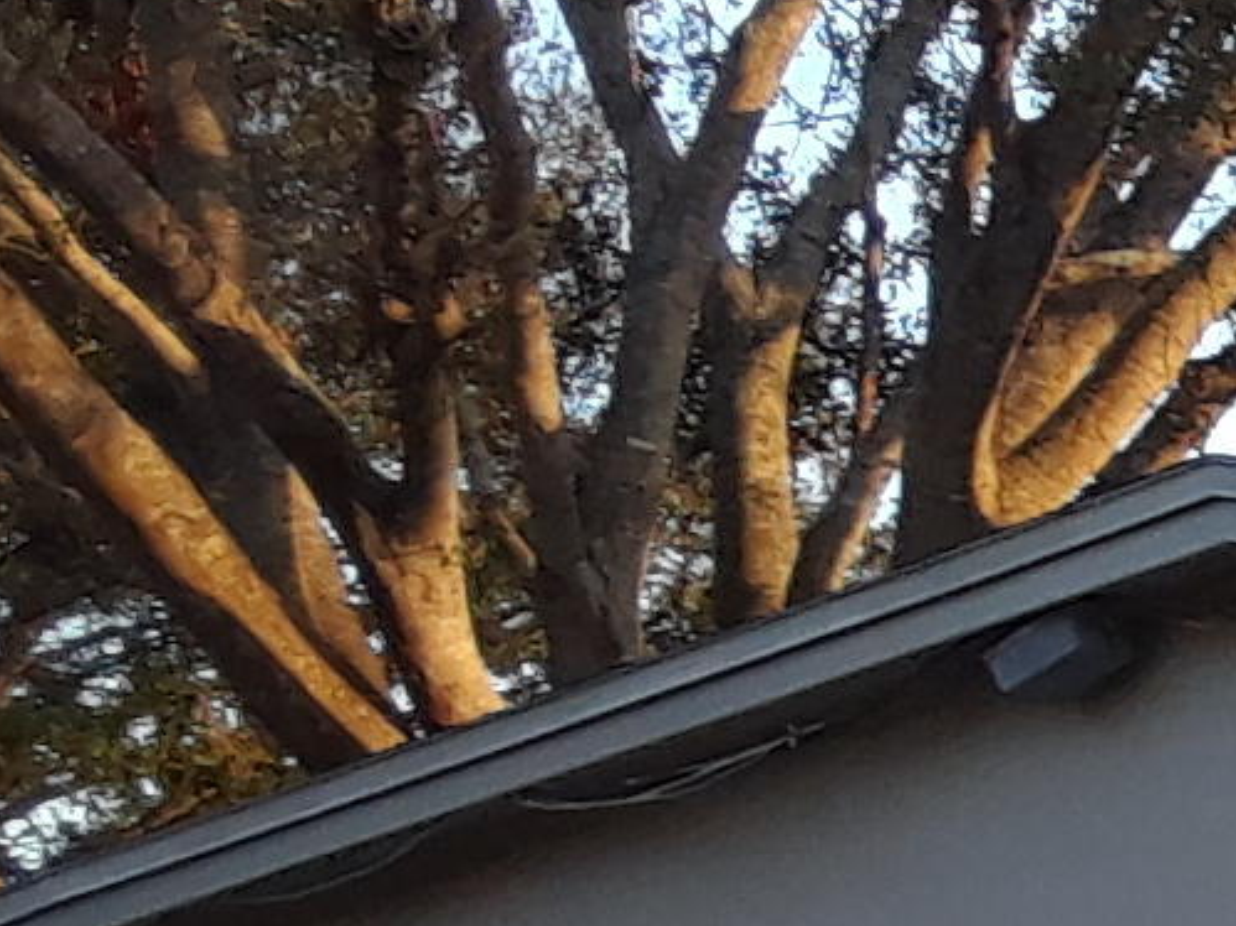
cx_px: 2806
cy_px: 1384
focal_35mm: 155
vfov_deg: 9.3
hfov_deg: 11.0
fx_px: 5533
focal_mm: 2.47
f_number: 1.9
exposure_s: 1/163
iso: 40
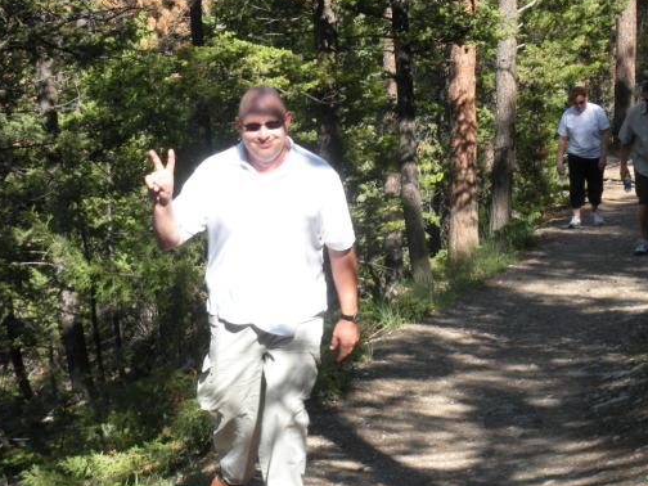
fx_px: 2377
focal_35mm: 127
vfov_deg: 11.7
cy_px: 211
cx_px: 363
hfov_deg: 15.5
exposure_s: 1/124
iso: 64
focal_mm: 17.4
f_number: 5
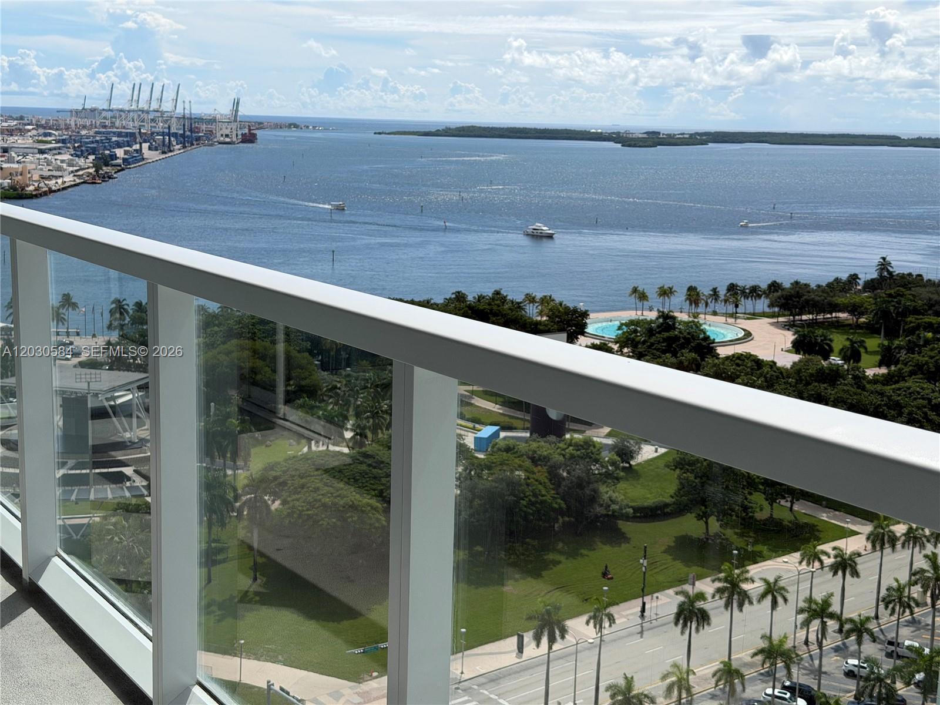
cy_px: 352
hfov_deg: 39.7
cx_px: 470
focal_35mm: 48
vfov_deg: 30.3
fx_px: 1303
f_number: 1.78
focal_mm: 6.76
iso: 64
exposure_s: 1/8772
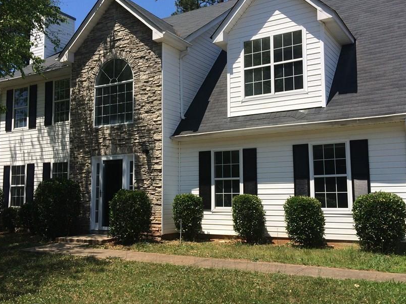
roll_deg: +2.3
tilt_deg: +5.7
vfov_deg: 38.7
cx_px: 198
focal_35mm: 37
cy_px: 152
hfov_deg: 50.1
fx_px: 434
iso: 32
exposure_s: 1/1953
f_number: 2.2
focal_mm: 4.15
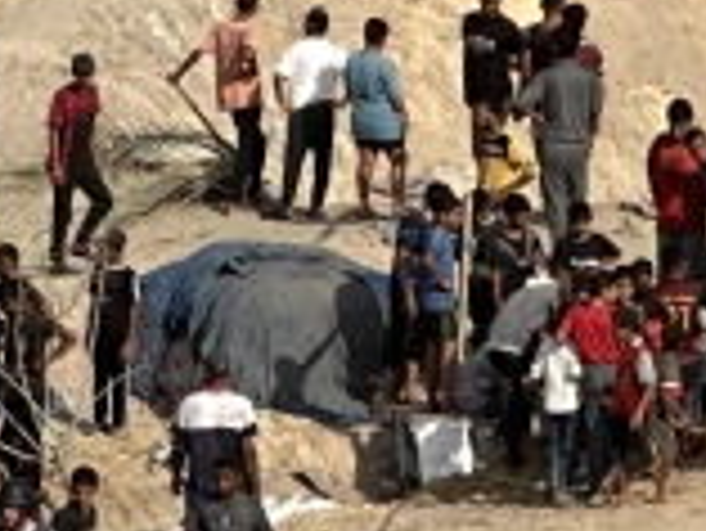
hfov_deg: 3.4
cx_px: 904
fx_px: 11981
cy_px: -238
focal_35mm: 587
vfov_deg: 2.5
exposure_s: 1/1206
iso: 32
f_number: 2.8
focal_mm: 9
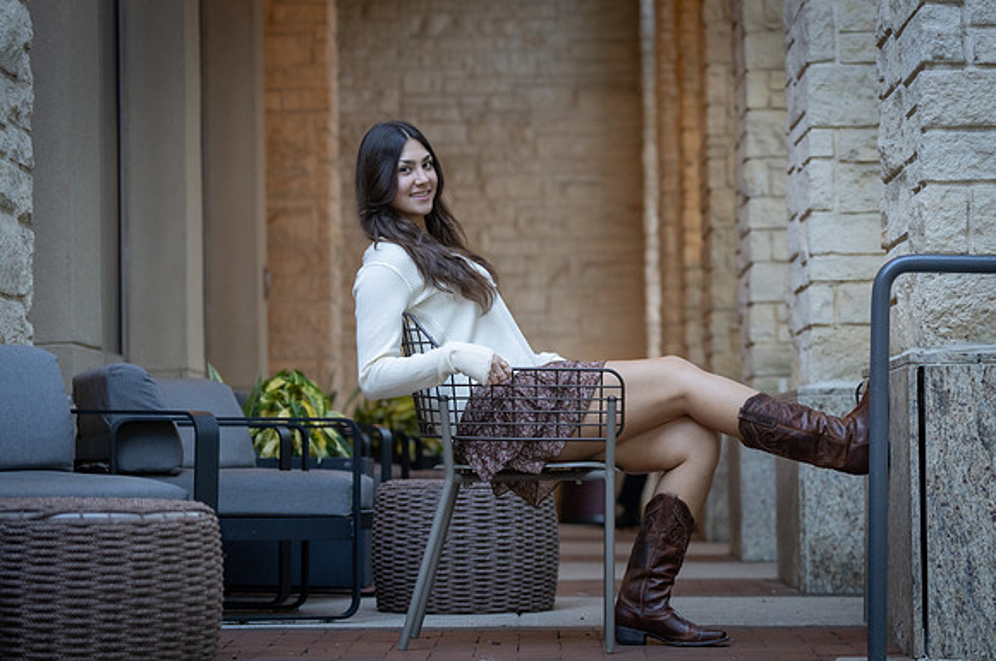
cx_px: 593
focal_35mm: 102
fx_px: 2816
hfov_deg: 20.0
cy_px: 377
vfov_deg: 13.4
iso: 1250
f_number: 2.8
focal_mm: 80
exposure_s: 1/320
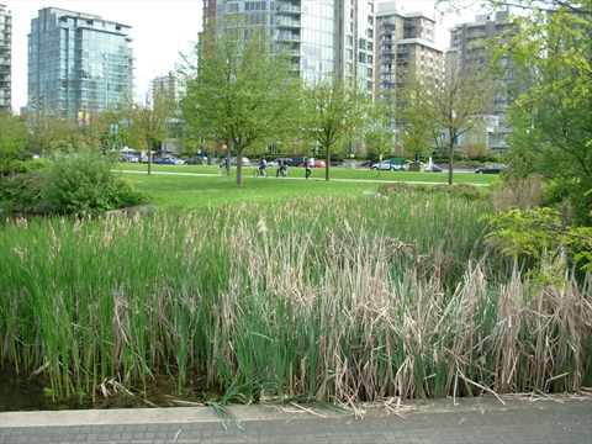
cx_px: 296
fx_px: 650
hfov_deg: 49.0
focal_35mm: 38
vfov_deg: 37.7
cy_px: 222
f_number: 2.9
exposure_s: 1/279
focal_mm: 6.3
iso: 50
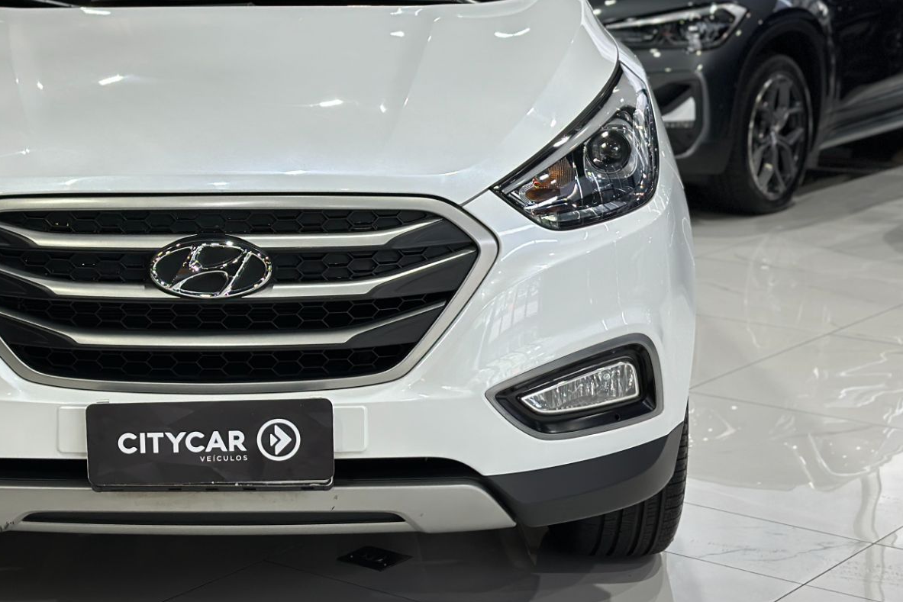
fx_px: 2032
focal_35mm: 81
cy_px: 158
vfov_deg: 16.8
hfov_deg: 24.8
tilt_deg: -8.2
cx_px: 225
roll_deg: +0.4
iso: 100
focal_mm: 6.86
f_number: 1.78
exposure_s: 1/120
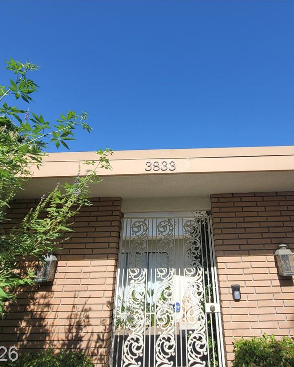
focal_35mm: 17
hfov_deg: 76.3
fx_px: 185
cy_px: 184
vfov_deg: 89.6
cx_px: 173
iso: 64
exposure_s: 1/1484
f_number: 2.2
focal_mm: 2.2
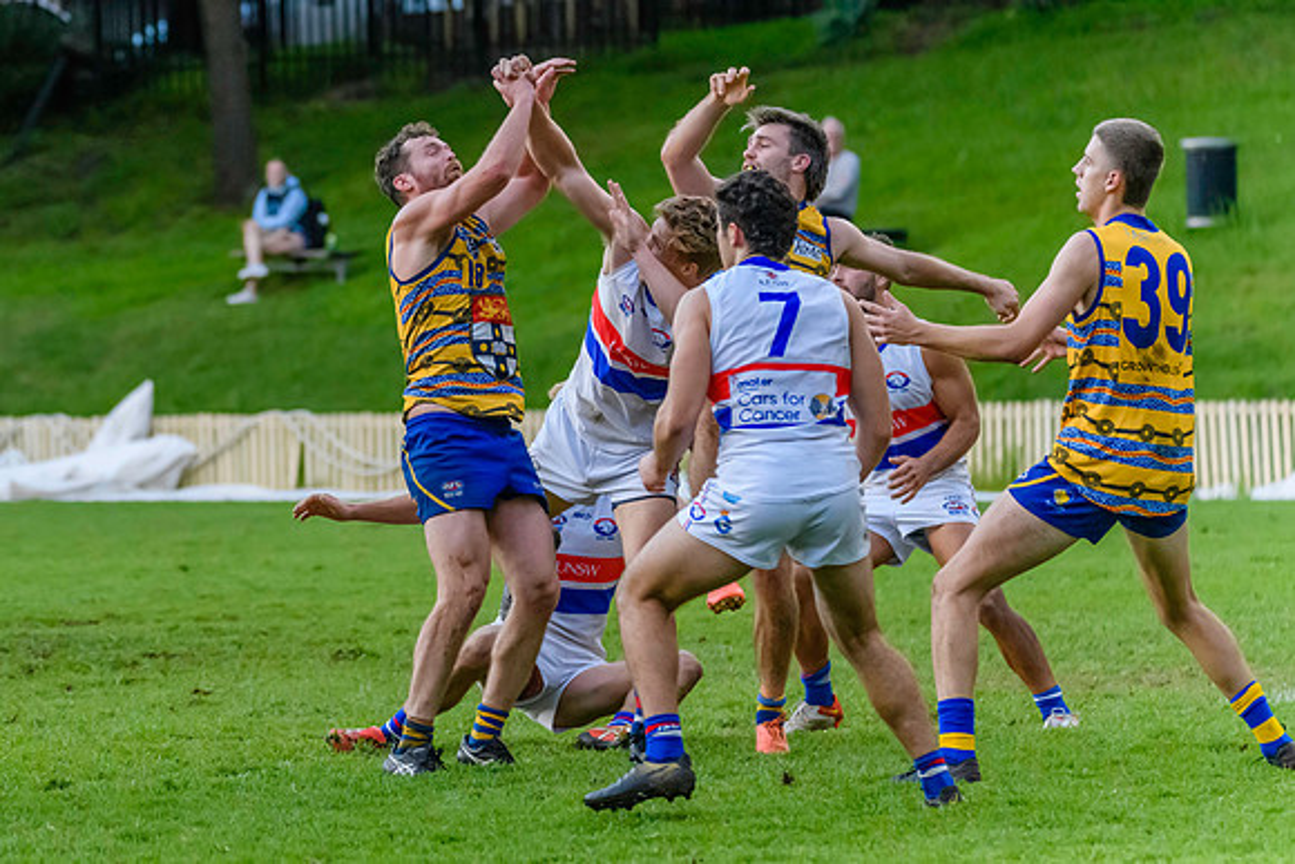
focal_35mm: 330
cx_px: 413
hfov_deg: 6.2
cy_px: 296
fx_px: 11876
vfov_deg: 4.2
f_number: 5.3
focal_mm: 240
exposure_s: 1/1600
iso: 10000
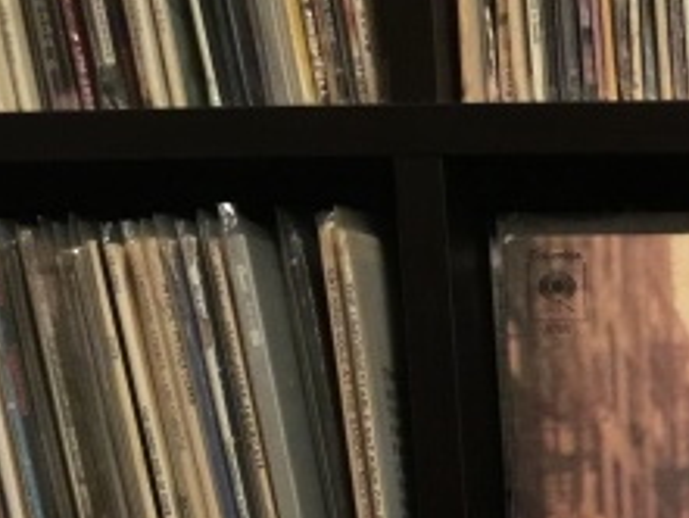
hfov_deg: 20.5
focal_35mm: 84
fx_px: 1673
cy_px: 718
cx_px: 985
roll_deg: +0.6
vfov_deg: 16.4
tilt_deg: -10.8
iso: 125
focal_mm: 4.15
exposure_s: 1/4
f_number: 2.2
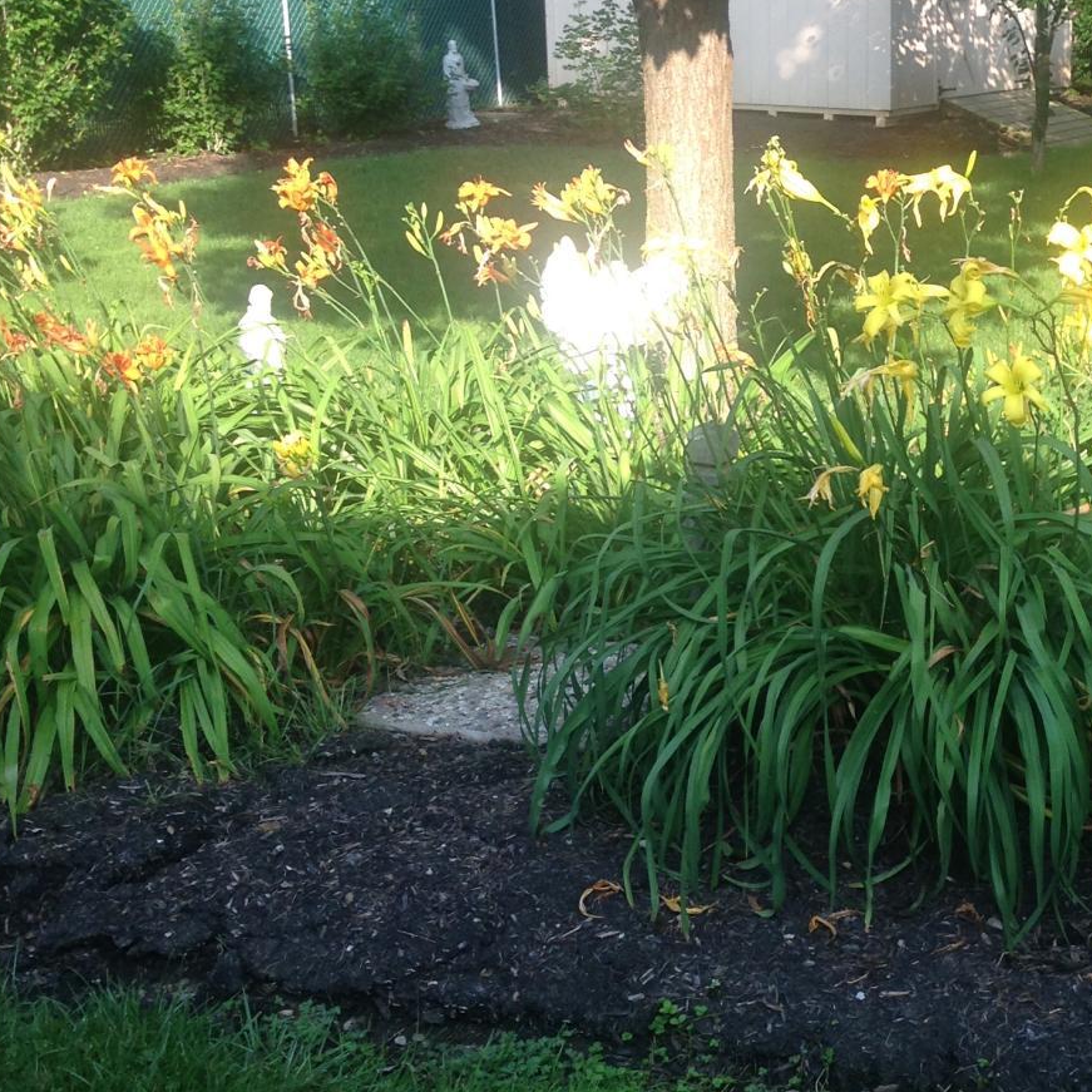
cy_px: 602
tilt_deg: -14.9
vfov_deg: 25.7
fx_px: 2391
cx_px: 927
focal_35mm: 67
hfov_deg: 25.1
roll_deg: +0.4
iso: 50
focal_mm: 4.12
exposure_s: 1/282
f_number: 2.4
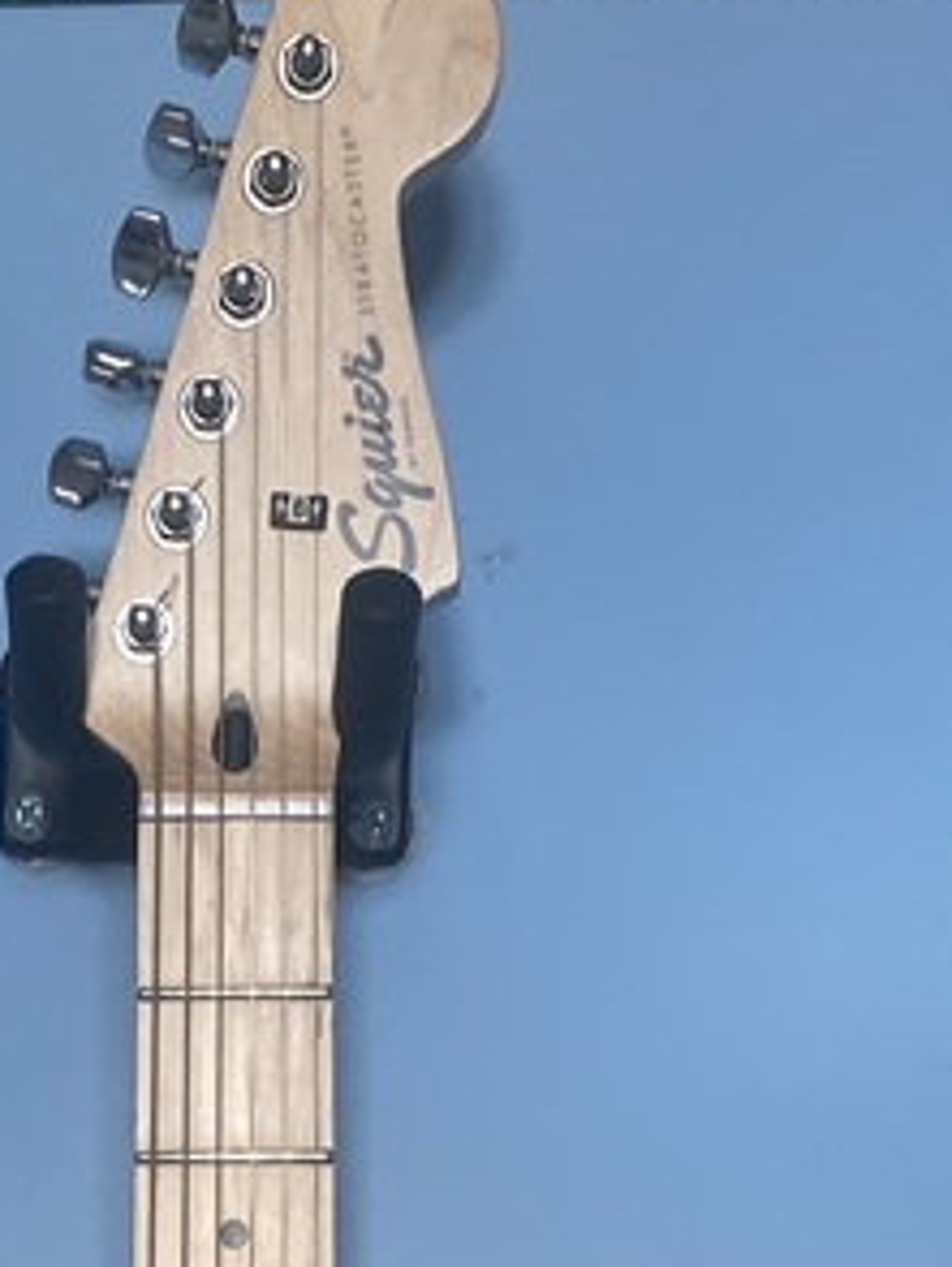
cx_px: 60
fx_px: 3881
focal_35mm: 106
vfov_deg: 16.5
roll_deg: +1.5
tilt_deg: -5.7
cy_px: 2038
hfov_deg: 13.8
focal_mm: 4.25
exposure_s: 1/121
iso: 80
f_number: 1.8
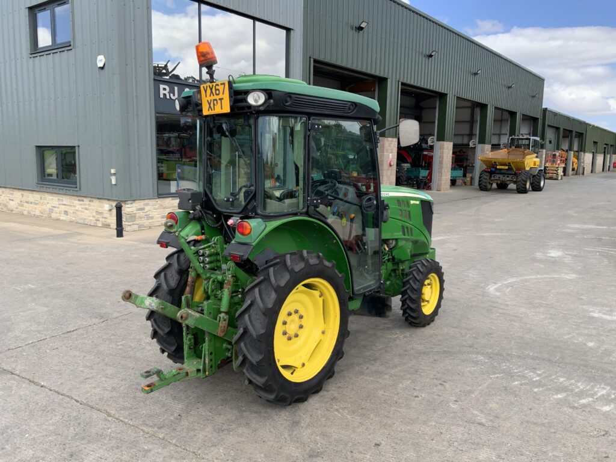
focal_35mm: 29
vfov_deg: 48.2
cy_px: 231
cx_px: 308
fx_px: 516
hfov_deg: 61.7
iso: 16
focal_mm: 3
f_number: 1.8
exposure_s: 1/545
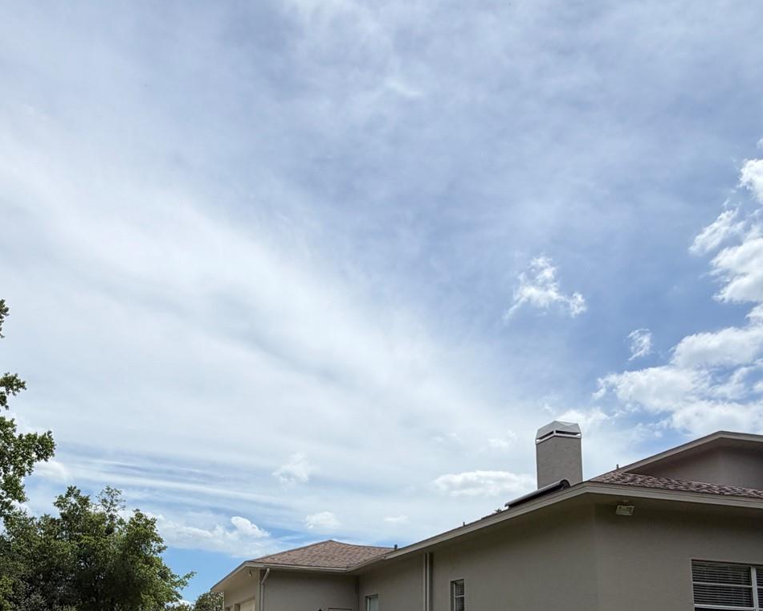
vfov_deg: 57.8
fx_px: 519
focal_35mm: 23
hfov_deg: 72.6
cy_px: 457
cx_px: 384
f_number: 2.2
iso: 20
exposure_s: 1/1848
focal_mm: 2.22
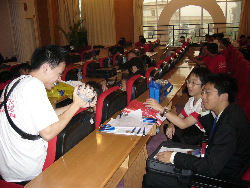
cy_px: 94
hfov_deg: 52.6
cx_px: 125
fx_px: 253
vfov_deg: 40.7
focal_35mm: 35
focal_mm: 5.8
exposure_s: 1/60
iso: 200
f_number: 2.8
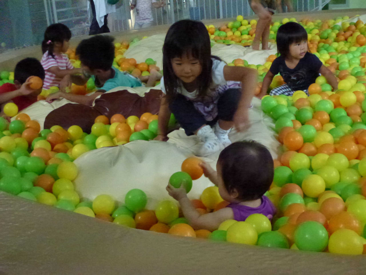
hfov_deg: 38.9
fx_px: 518
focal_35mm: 49
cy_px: 138
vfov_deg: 29.7
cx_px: 183
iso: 1600
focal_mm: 8.7
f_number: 4.1
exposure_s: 1/100
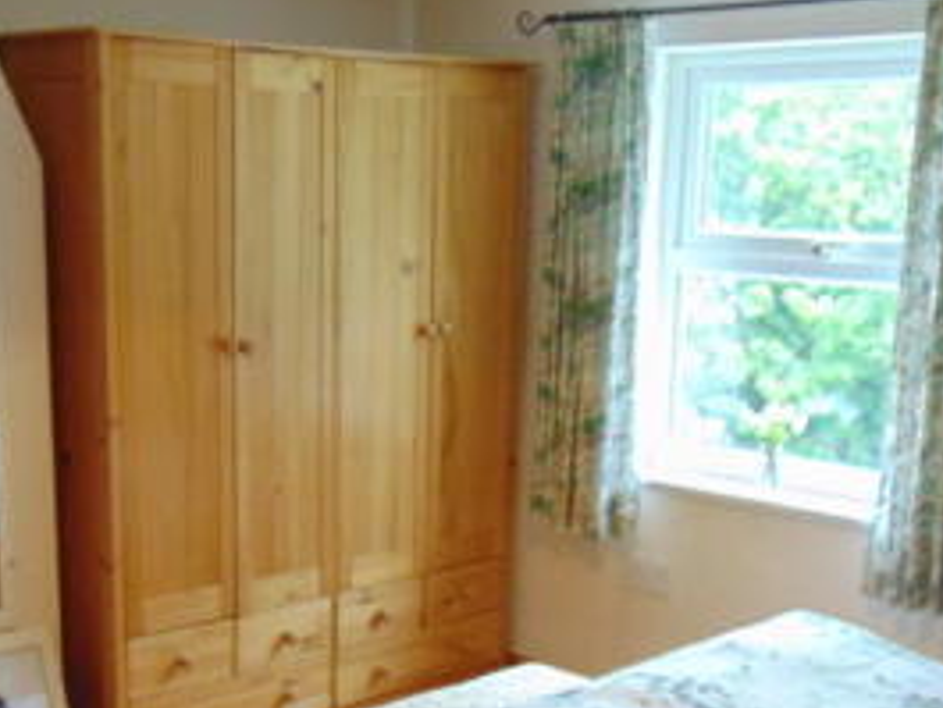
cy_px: 589
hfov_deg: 34.8
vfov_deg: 26.0
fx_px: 1499
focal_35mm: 55
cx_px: 397
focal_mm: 4.5
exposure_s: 1/30
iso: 400
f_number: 3
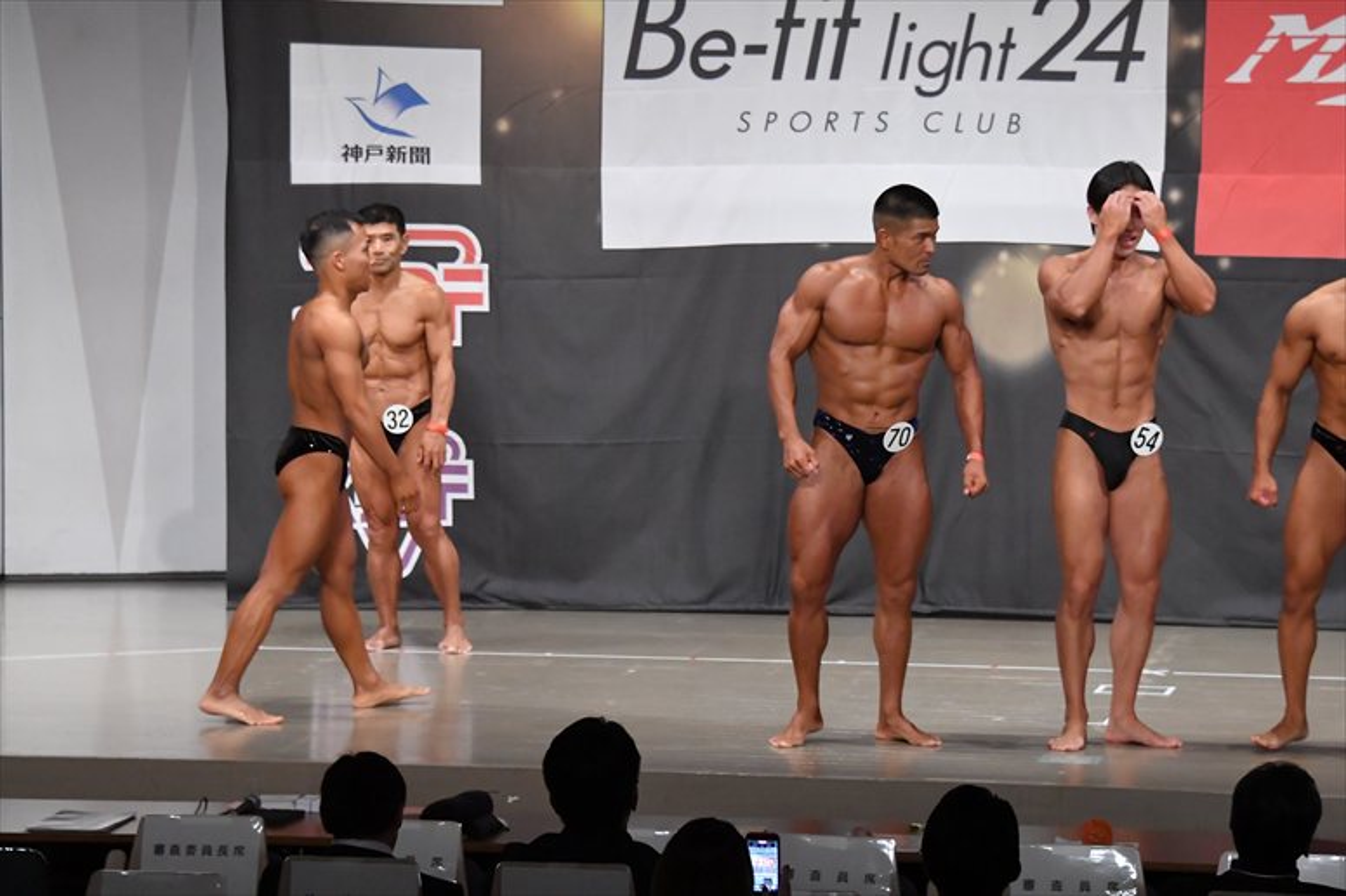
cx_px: 673
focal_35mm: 147
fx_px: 5494
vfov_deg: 9.3
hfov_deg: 14.0
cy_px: 448
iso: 6400
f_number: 5.6
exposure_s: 1/400
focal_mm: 98
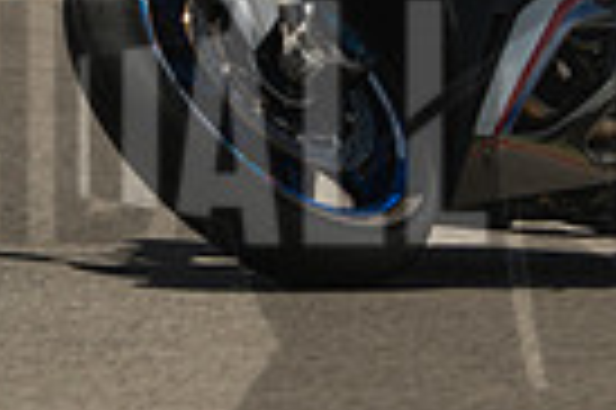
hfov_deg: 1.2
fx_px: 30421
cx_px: 629
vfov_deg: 0.8
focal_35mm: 1780
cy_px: 128
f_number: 2.8
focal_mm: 280
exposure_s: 1/2500
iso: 250
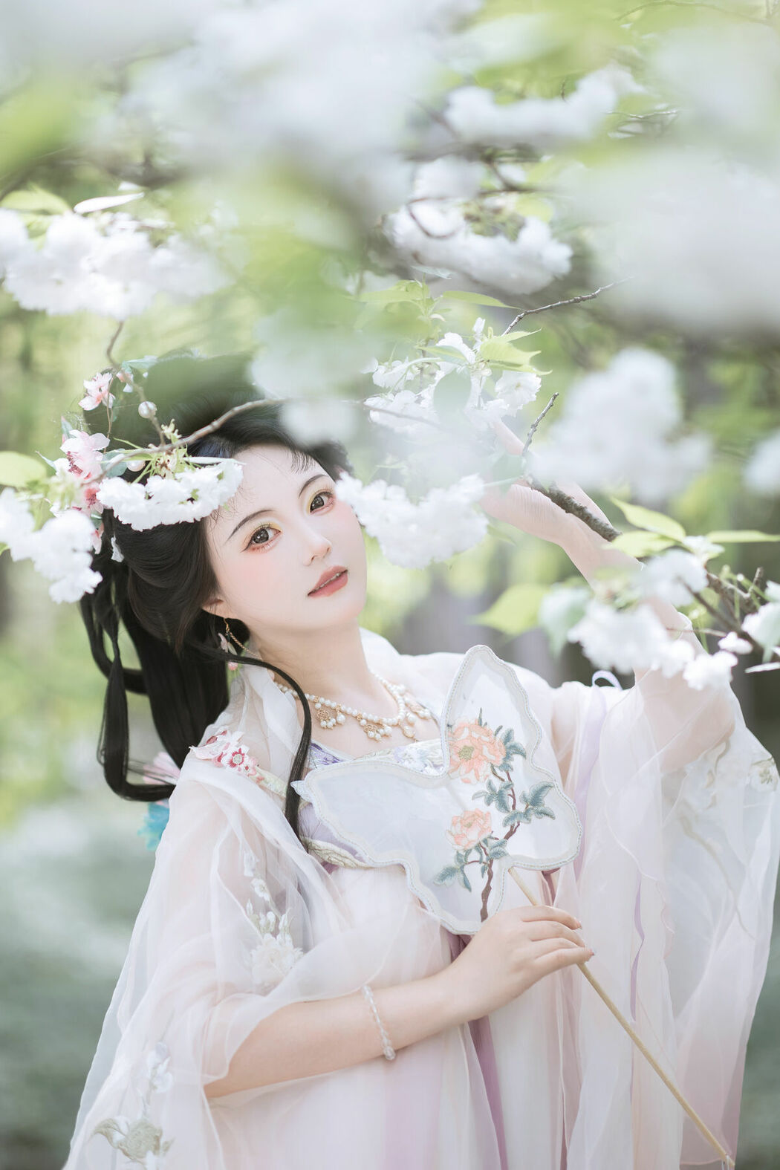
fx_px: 2762
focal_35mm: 85
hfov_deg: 16.1
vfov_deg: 23.9
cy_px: 585
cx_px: 390
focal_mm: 85
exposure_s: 1/640
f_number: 1.8
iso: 100
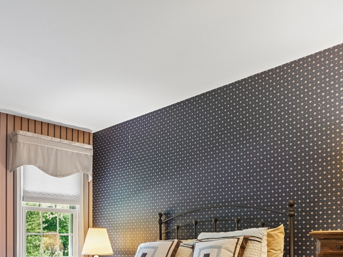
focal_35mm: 36
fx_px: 357
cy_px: 259
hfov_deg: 49.3
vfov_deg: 35.7
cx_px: 86
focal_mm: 16
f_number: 8
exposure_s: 1/5
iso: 400
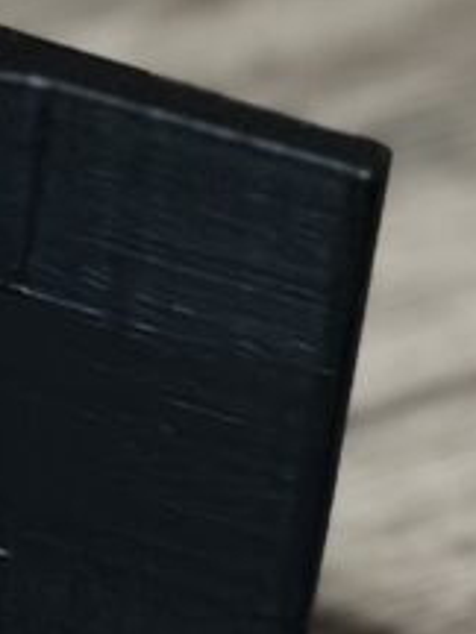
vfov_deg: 8.7
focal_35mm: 228
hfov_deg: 6.4
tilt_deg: -40.8
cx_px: -288
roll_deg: -3.8
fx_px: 4180
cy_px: 358
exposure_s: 1/35
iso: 800
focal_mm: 6.86
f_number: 1.78
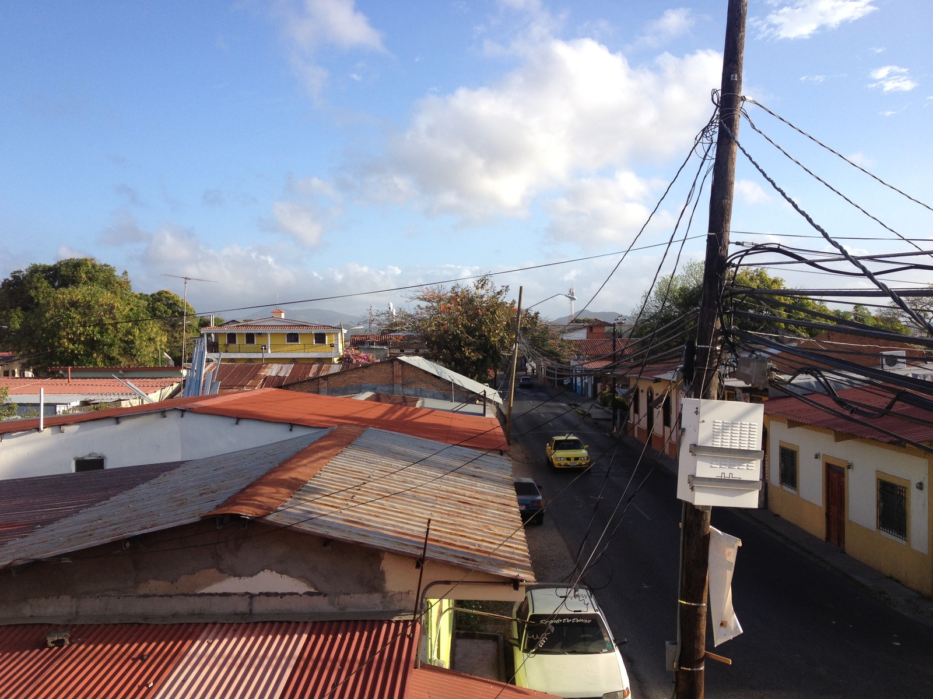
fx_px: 943
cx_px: 466
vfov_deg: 40.7
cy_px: 350
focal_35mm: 35
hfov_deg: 52.6
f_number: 2.4
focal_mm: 4.28
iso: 50
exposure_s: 1/968
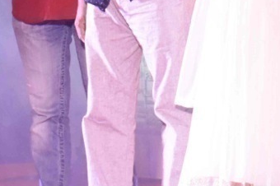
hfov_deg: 8.7
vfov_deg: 5.8
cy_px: -102
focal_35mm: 235
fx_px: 1826
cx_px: 254
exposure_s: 1/125
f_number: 6.3
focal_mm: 38
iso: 3200
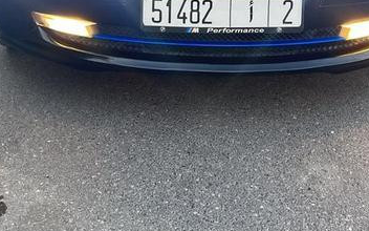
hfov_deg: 30.2
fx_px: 684
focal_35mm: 68
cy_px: -104
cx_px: 201
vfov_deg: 17.4
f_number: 1.5
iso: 250
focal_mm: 5.7
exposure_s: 1/53
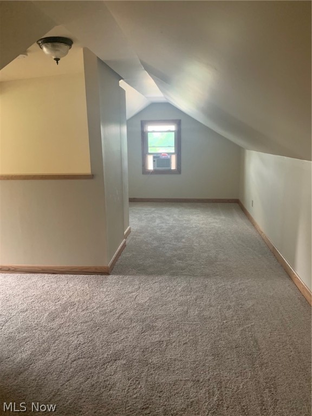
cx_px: 156
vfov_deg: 67.3
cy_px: 208
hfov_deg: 53.1
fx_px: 312
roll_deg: +0.6
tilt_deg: -14.1
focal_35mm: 26
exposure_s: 1/60
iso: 320
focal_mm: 4.25
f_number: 1.8
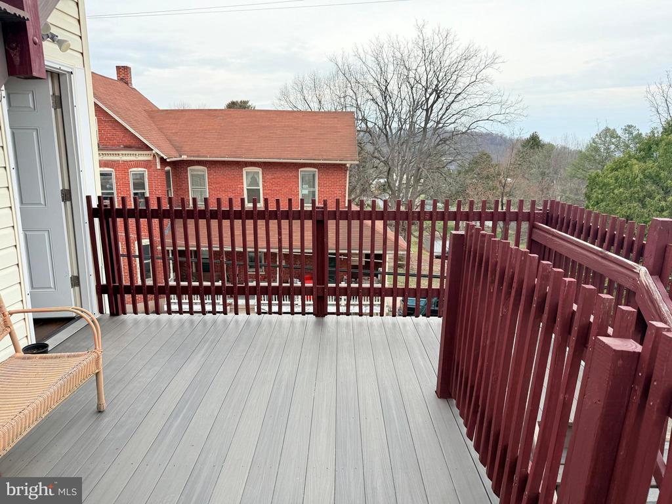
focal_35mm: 24
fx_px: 466
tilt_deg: -10.7
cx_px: 336
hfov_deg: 71.6
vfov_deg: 56.8
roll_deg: +0.5
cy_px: 252
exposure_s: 1/796
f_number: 1.78
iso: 100
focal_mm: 6.76
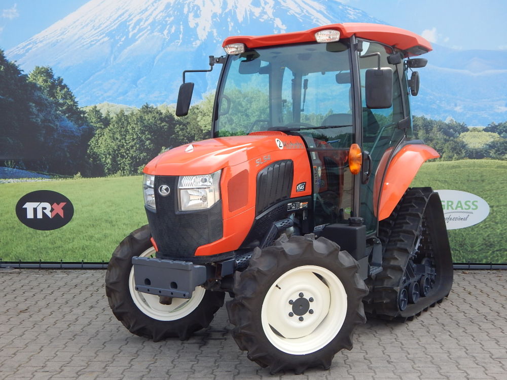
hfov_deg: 43.9
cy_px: 190
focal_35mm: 43
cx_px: 254
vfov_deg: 33.6
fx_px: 630
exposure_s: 1/400
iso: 125
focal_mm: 7.7
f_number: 3.6
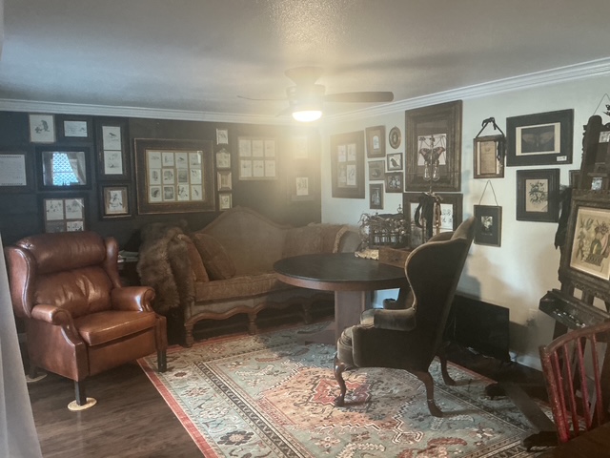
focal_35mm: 29
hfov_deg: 61.7
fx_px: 511
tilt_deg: -5.3
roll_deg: +1.4
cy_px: 229
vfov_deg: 48.2
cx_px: 305
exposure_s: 1/40
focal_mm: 3
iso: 200
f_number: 1.8
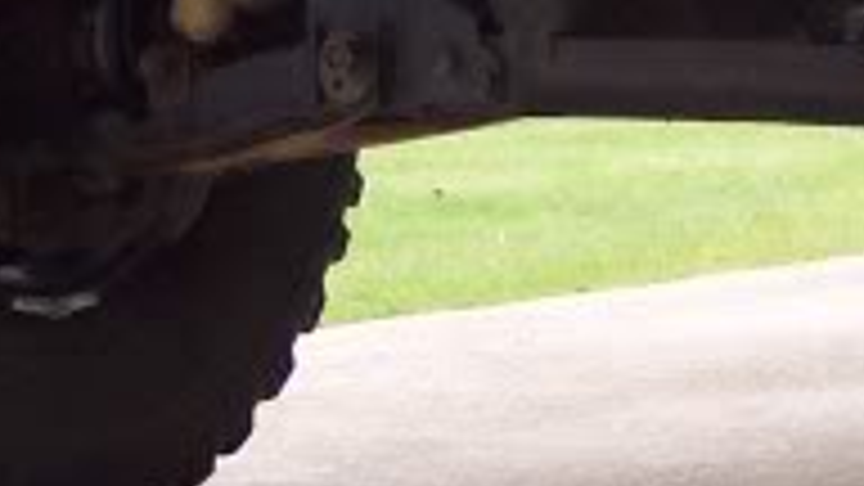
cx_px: 1188
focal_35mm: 172
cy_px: -493
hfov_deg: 12.1
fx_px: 3940
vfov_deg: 6.8
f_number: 2.8
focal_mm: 8
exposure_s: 1/180
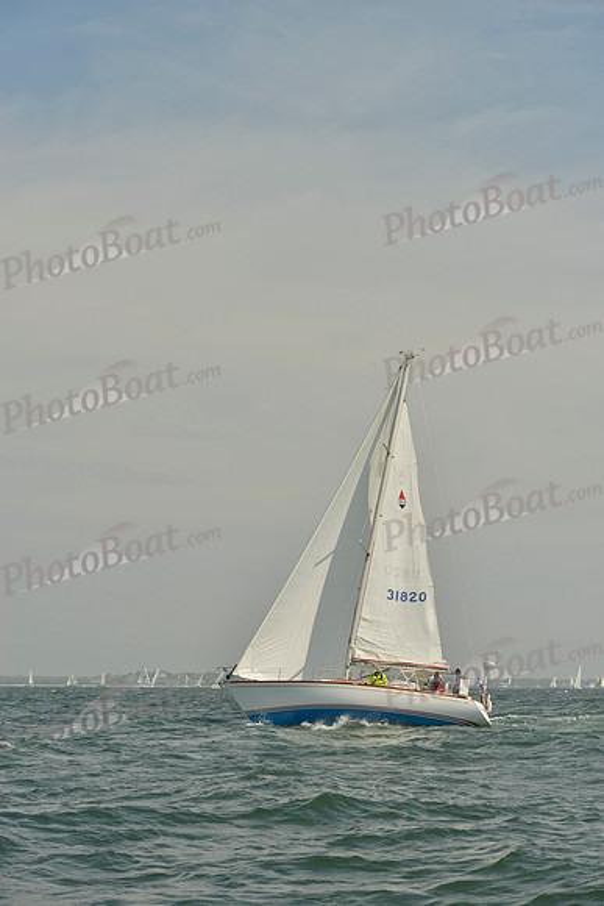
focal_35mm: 70
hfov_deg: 19.5
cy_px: 453
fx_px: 1760
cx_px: 302
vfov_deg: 28.8
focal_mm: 70
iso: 200
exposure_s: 1/1250
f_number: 8
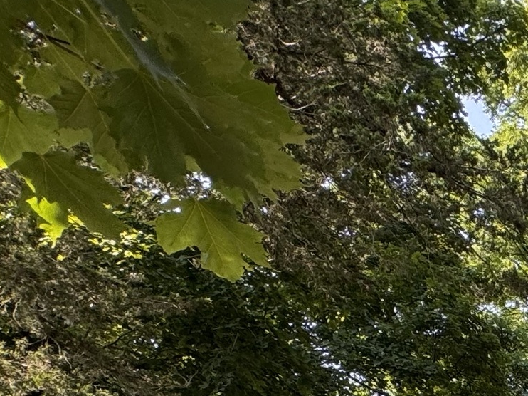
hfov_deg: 24.4
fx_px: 884
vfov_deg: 18.5
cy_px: 746
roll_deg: -1.6
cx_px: 826
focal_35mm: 58
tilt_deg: -1.5
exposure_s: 1/176
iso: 40
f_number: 2.2
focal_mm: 2.22
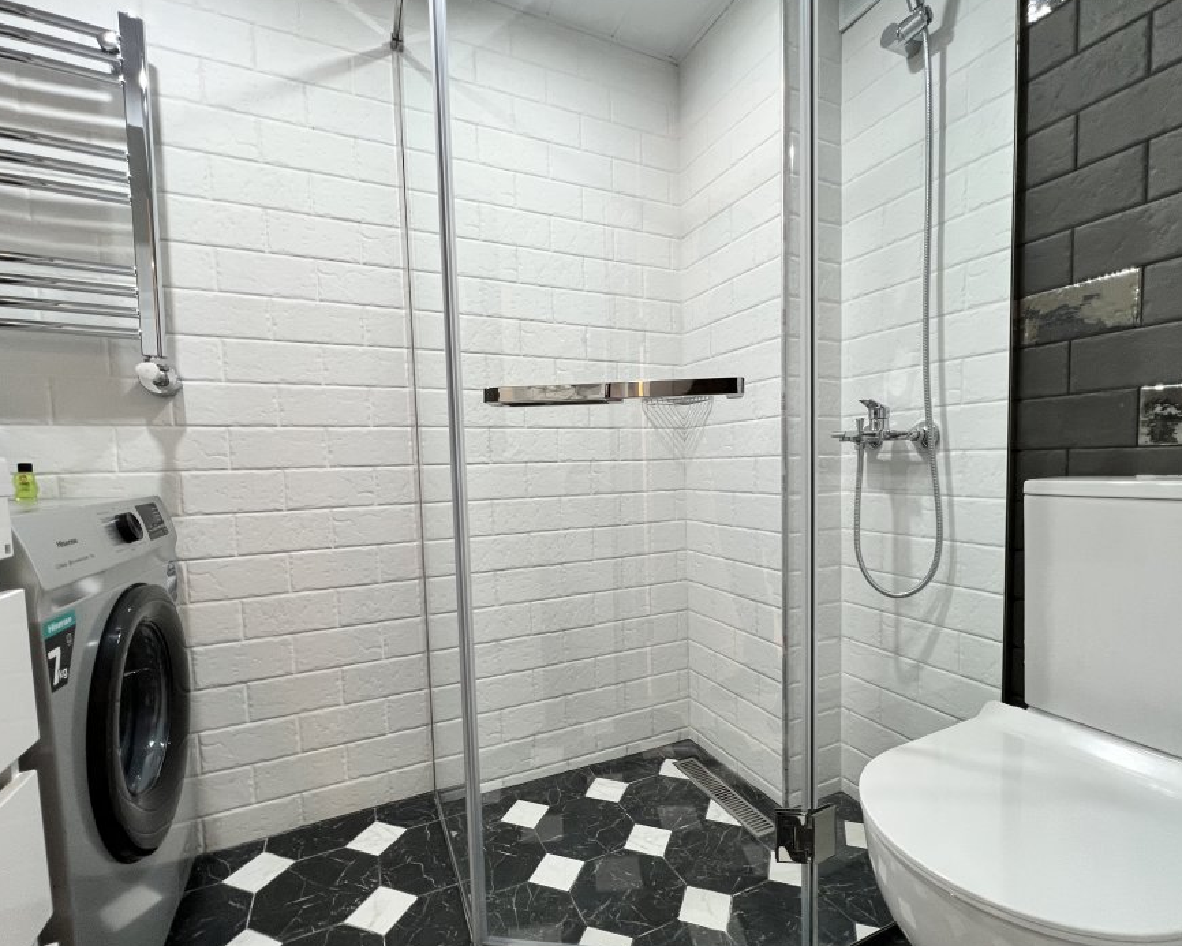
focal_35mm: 15
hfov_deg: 96.7
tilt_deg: -4.3
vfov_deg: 83.9
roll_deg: +1.2
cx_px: 621
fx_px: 525
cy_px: 505
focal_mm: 1.57
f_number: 1.8
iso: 160
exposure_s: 1/100
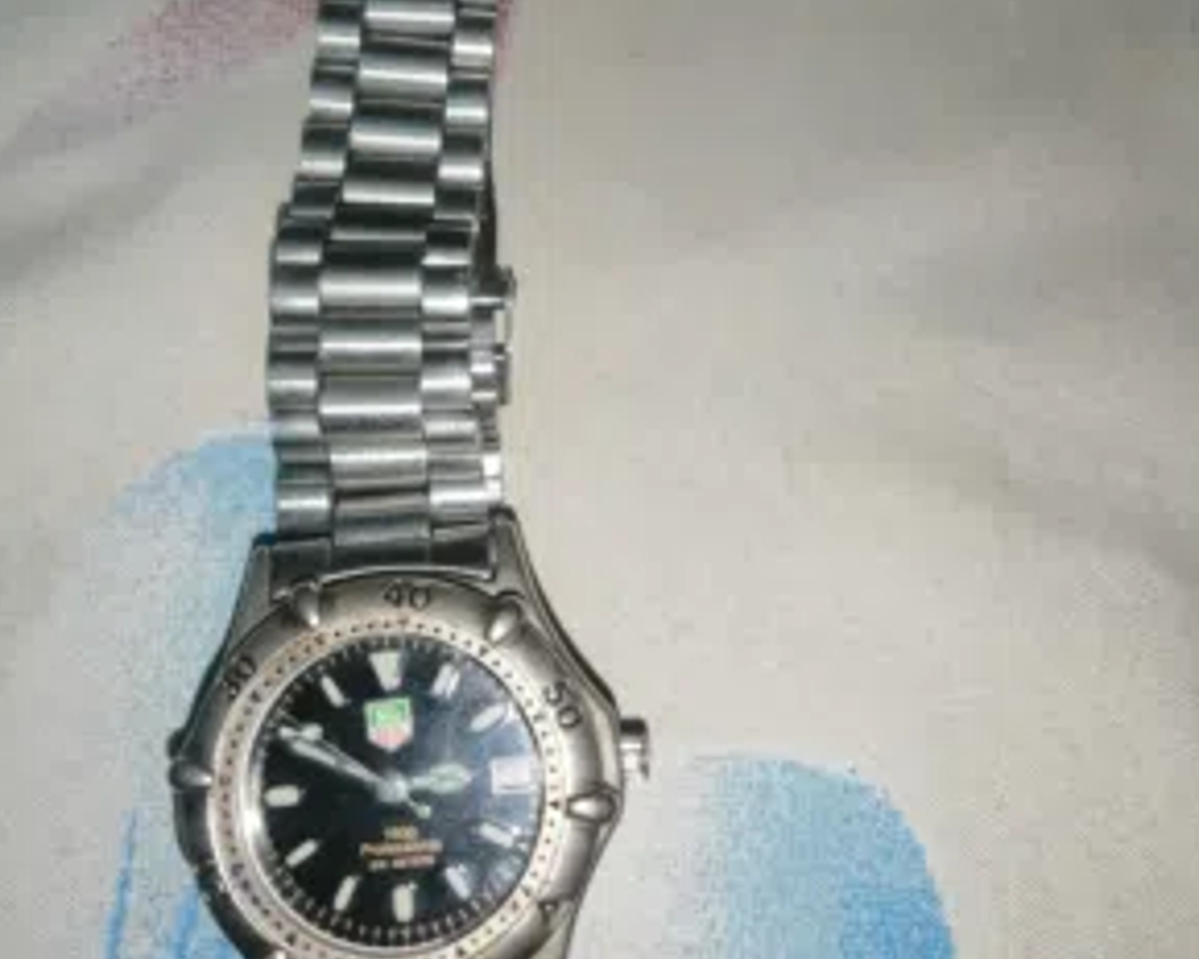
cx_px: 587
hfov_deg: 51.5
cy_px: 314
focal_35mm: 35
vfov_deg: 41.6
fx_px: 1242
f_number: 1.8
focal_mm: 3.95
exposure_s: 1/50
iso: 80
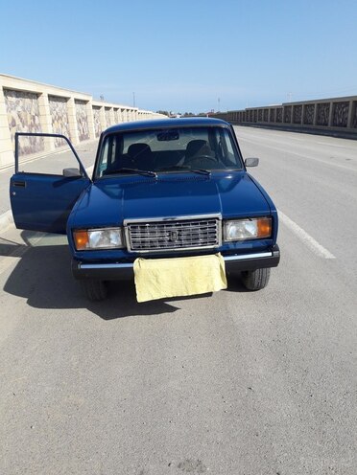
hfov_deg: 49.7
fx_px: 385
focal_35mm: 28
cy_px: 238
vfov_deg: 63.4
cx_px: 178
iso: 40
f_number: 1.9
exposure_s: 1/1721
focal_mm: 3.7
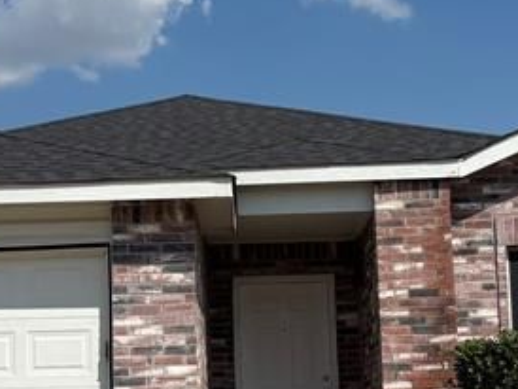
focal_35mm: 97
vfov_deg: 15.3
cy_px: 228
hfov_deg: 20.1
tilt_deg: +7.3
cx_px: 155
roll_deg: +0.5
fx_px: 1453
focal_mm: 5.96
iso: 50
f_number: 1.6
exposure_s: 1/5618
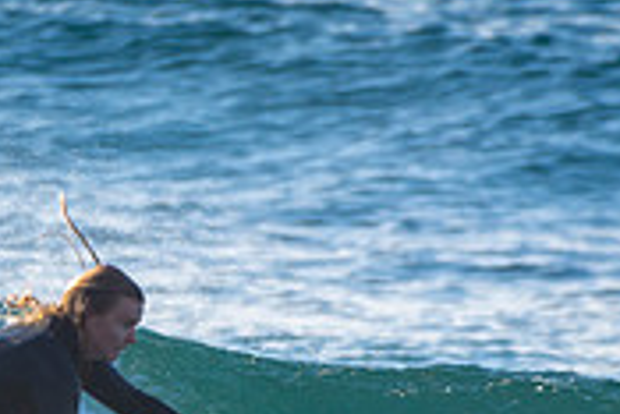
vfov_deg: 0.6
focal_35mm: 2487
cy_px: 494
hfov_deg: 0.8
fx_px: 42866
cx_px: 74
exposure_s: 1/640
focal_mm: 500
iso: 160
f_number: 5.6
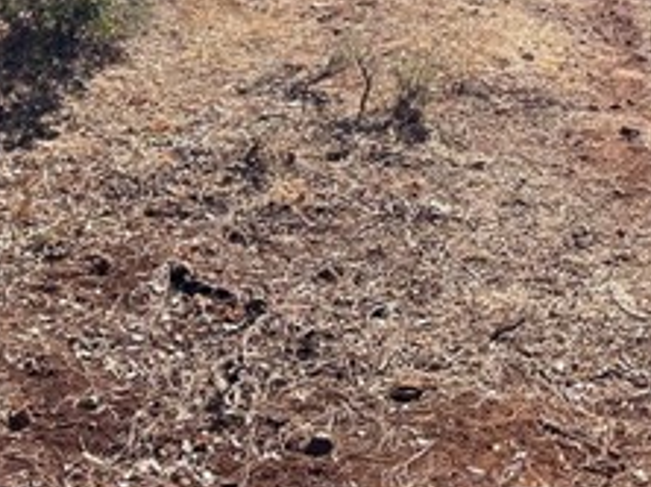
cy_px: -82
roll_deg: +2.2
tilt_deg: -3.4
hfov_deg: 25.5
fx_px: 1409
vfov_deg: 18.7
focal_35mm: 75
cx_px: 525
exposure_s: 1/2353
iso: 50
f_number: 1.5
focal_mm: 5.7
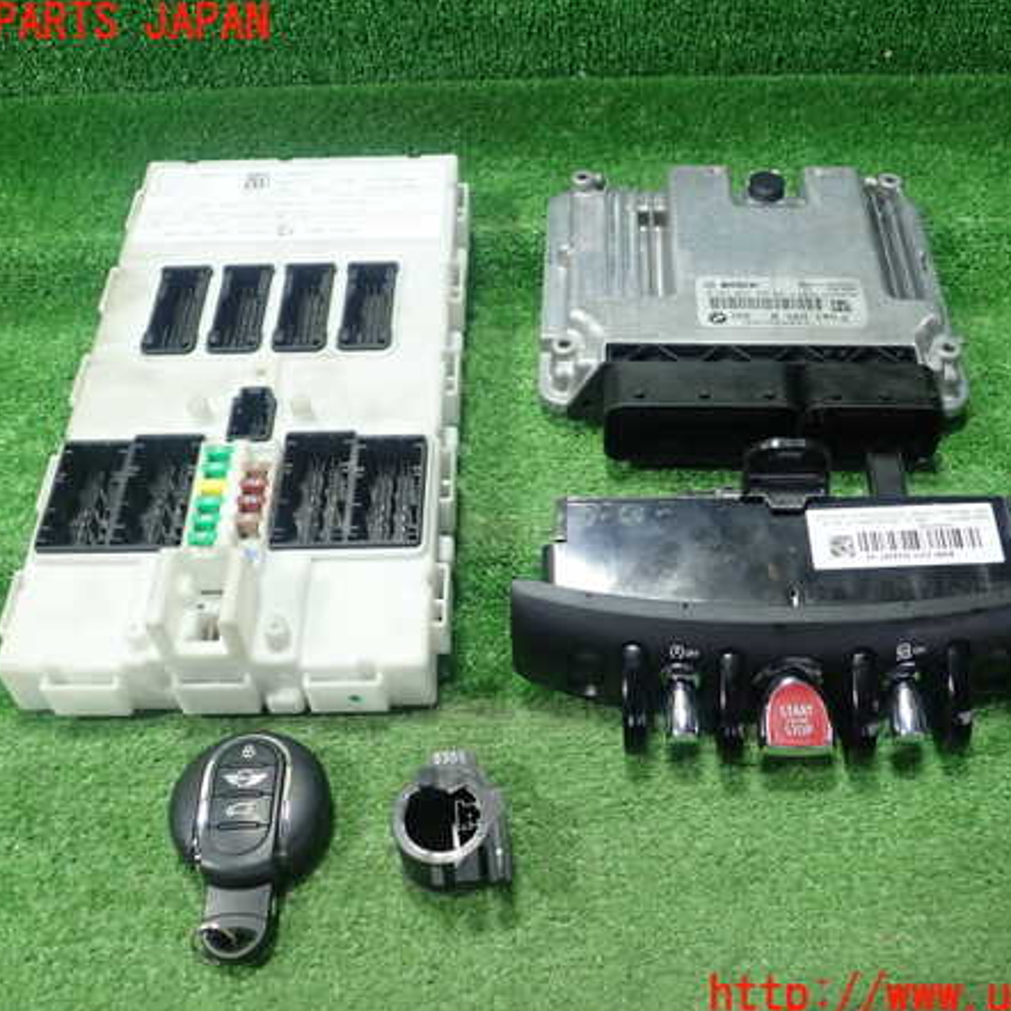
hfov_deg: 46.0
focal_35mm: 36
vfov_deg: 46.0
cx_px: 540
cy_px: 510
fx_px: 1190
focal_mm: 5.5
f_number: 2.3
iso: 400
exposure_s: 1/125
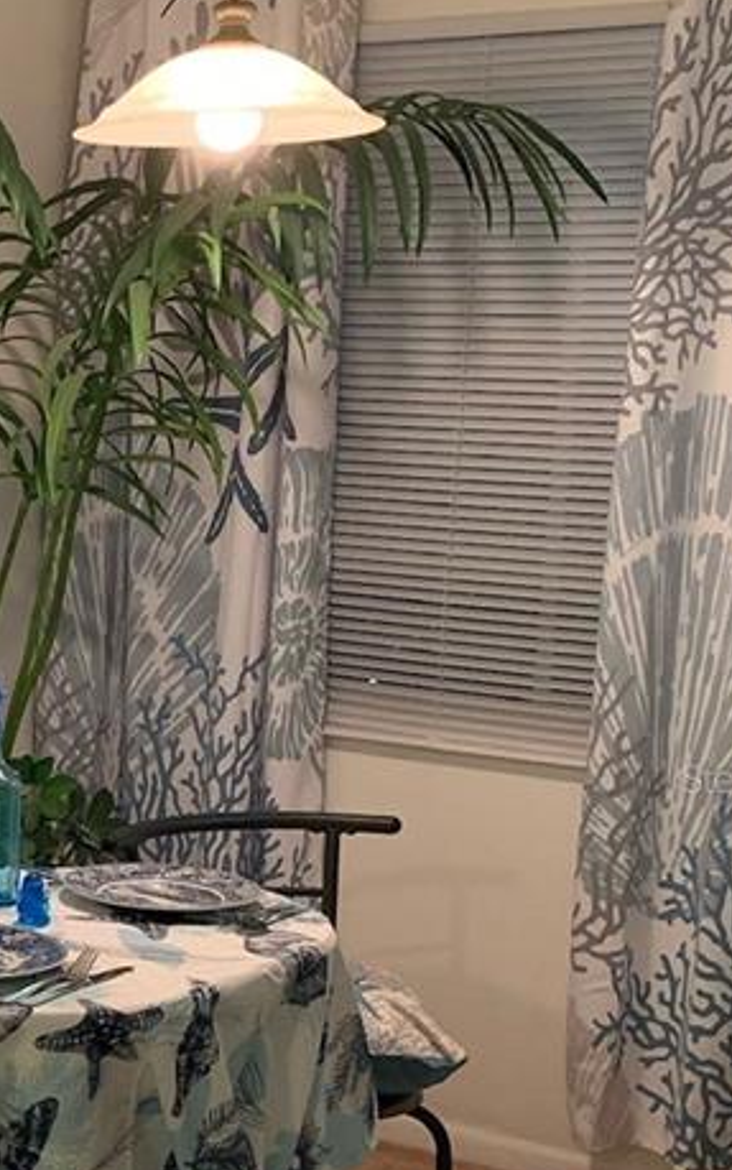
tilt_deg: -9.7
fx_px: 2297
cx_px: -286
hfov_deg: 16.8
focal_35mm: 72
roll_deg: -0.9
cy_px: 777
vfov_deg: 28.4
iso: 500
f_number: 1.8
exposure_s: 1/30
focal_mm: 4.25
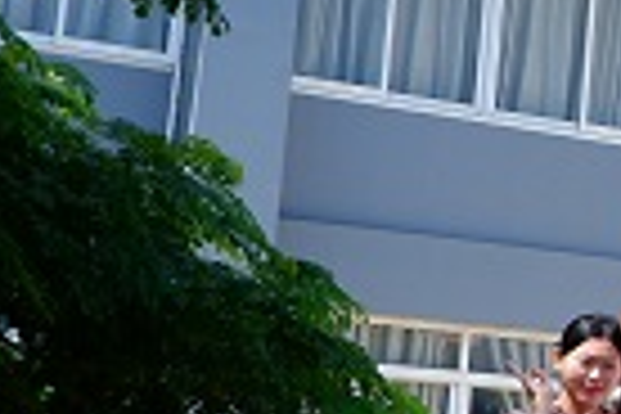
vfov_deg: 9.9
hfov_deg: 12.1
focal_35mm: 139
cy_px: 218
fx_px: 2398
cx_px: 1458
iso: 200
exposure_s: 1/1300
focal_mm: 16.1
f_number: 3.6
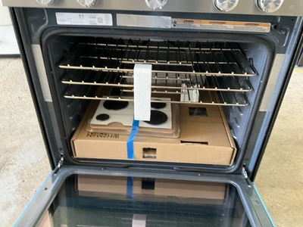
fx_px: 254
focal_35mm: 29
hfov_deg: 61.7
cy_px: 114
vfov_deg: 48.2
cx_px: 152
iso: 200
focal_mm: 3
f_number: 1.8
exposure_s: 1/40
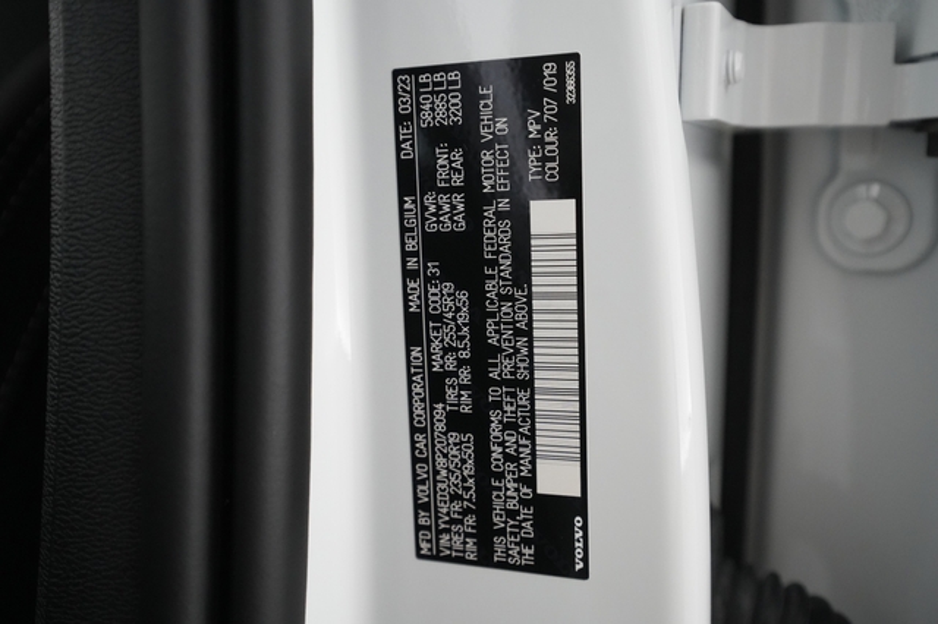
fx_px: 729
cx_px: 469
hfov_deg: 65.5
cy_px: 312
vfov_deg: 46.4
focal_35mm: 28
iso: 6400
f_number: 5
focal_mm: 28
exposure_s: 1/100
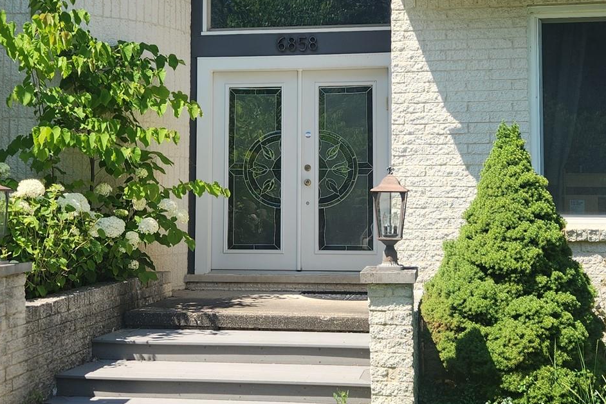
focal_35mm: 52
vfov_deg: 25.9
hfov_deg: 38.2
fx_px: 875
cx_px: 321
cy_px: 138
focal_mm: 5.4
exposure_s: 1/779
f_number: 1.8
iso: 20
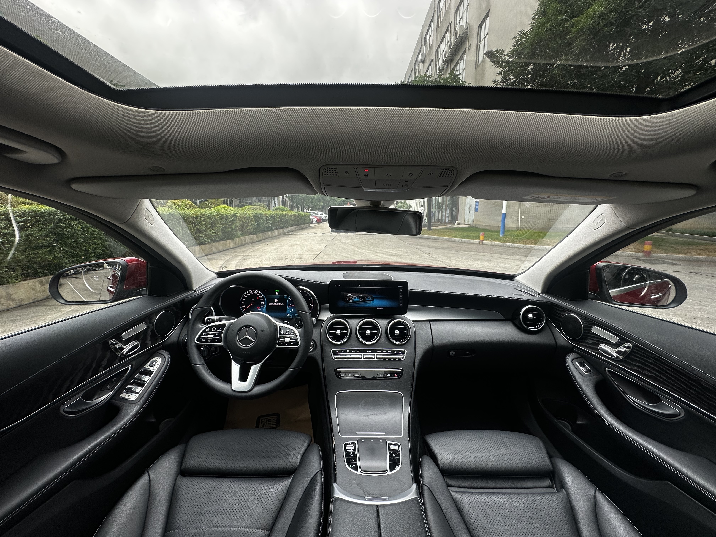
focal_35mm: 14
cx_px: 358
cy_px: 268
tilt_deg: -10.5
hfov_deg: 102.1
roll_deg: -0.1
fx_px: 290
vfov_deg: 85.7
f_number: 2.2
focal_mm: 2.22
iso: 64
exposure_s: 1/99
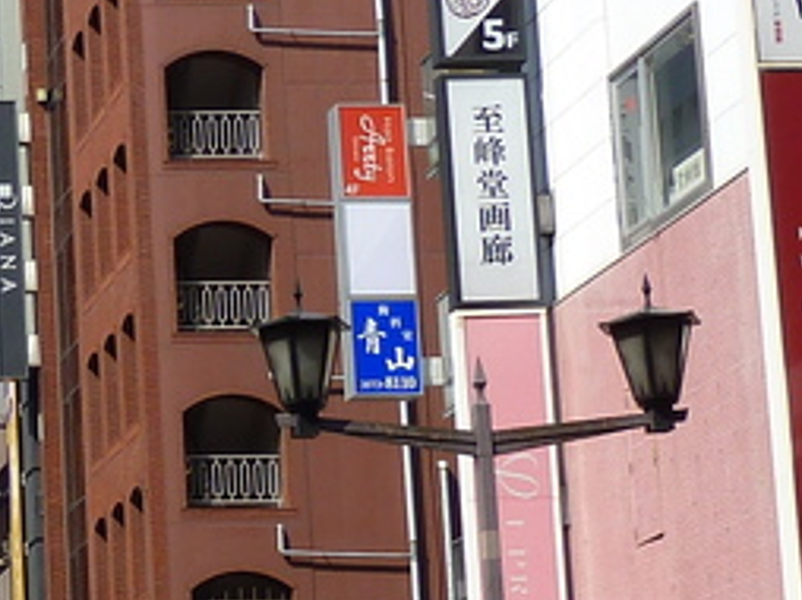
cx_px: -613
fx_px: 3287
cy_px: 518
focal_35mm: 142
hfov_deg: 12.7
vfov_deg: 10.4
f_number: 4
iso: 80
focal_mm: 5
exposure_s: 1/500
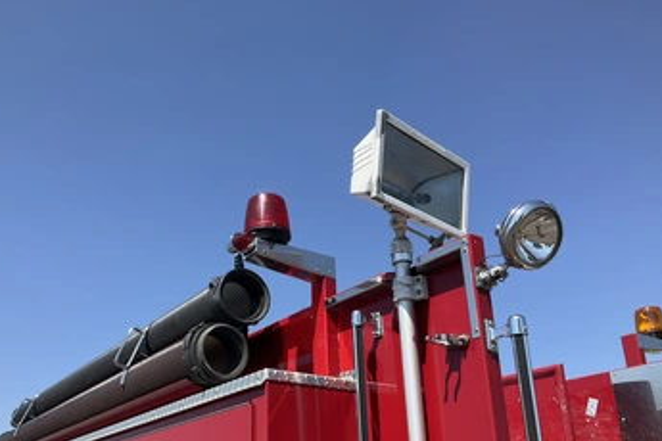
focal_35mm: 35
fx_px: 644
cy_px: 284
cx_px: 292
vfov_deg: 37.5
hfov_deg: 54.3
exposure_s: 1/1342
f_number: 1.8
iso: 25
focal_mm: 3
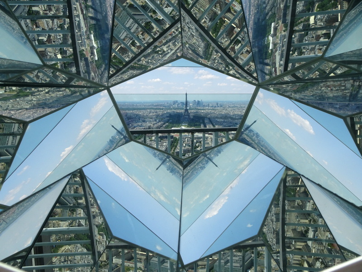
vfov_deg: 56.8
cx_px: 181
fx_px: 251
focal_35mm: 24
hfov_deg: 71.6
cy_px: 136
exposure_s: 1/1000
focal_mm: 4.1
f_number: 3.5
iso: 80
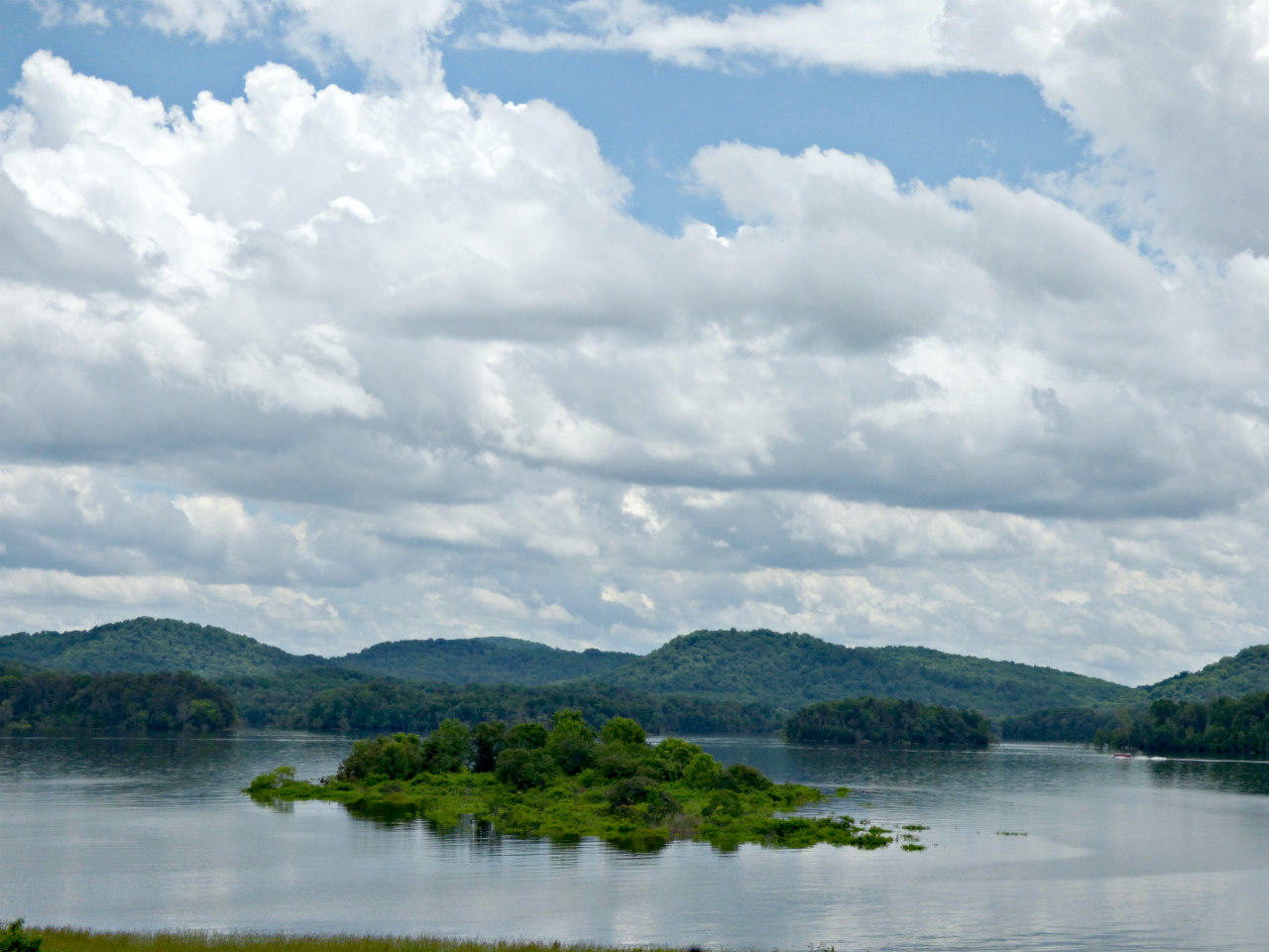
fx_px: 2676
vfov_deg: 20.2
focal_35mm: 73
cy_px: 476
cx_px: 634
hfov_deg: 26.7
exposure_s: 1/1600
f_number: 5
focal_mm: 12.29
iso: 100
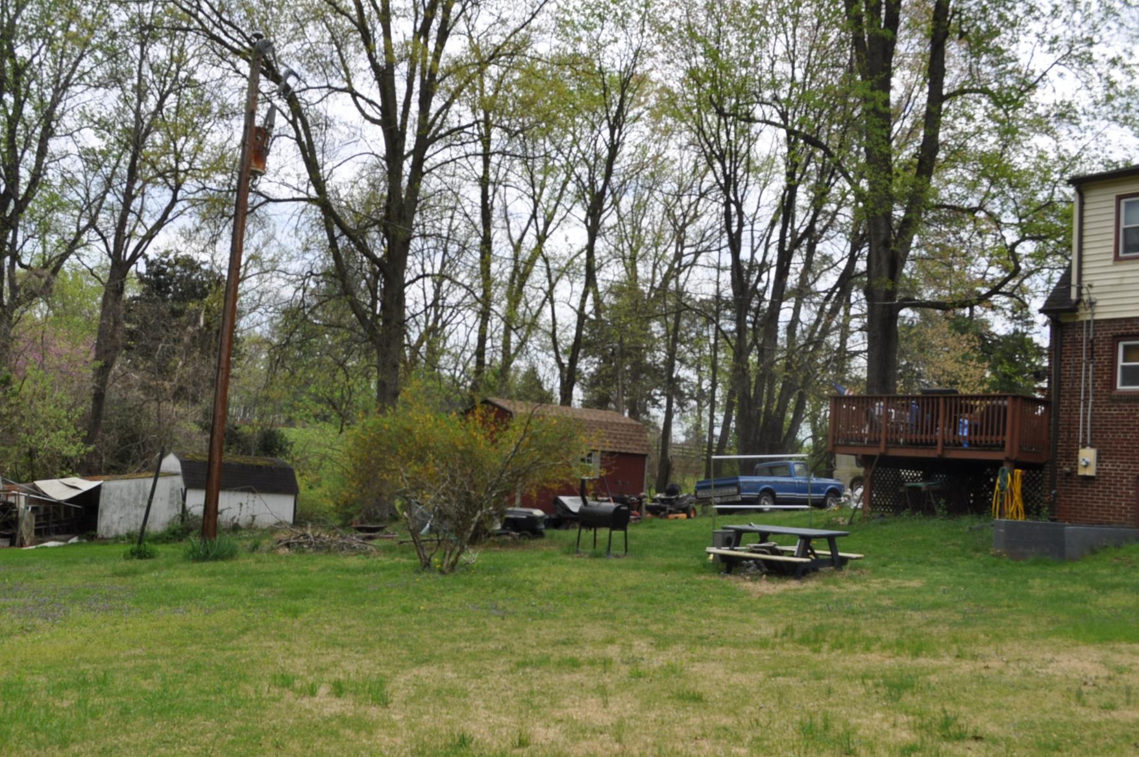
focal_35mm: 35
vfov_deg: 37.8
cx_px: 493
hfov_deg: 54.3
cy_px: 403
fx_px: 1106
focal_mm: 20
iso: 200
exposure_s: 1/320
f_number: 9
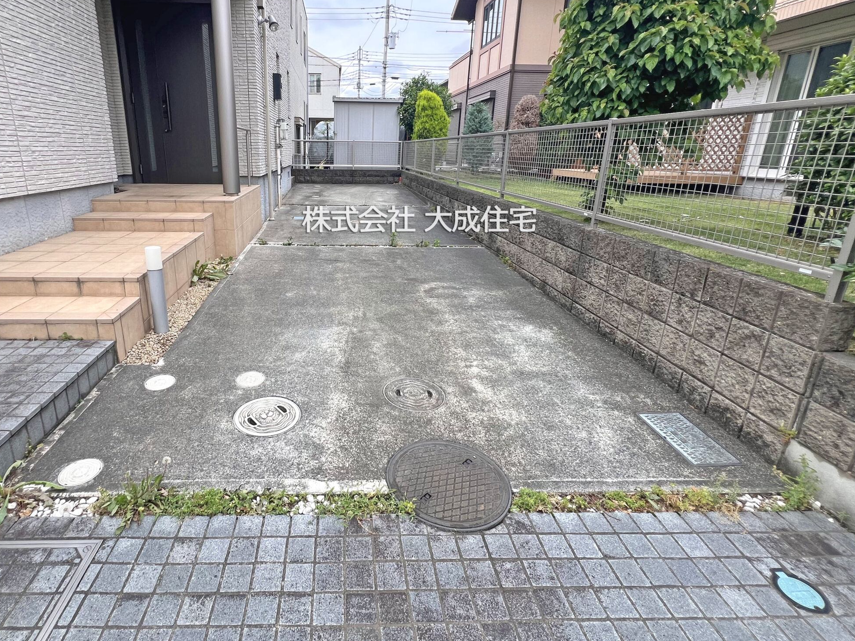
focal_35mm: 17
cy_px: 276
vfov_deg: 74.3
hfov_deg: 90.1
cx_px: 351
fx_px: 420
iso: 32
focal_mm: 1.57
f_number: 1.8
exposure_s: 1/652
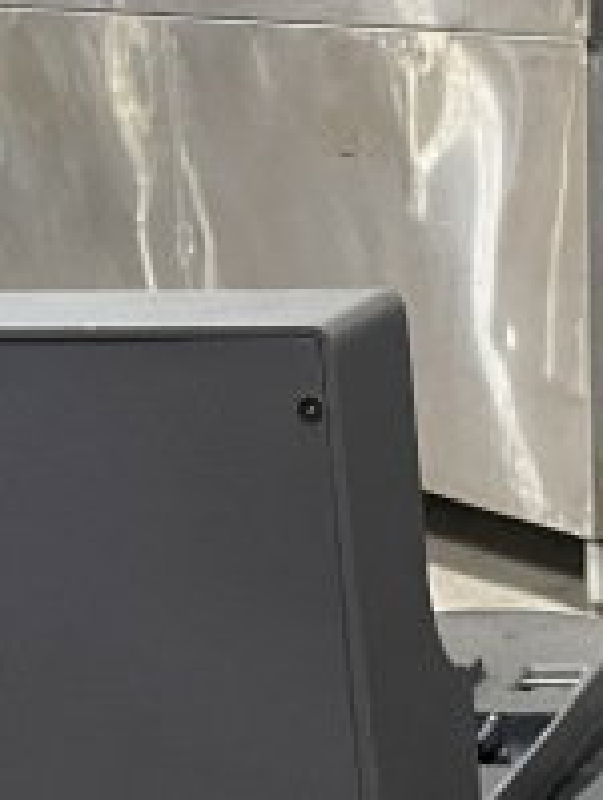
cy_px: 1341
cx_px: 583
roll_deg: +1.5
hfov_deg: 13.8
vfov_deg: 16.2
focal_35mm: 106
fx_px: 2454
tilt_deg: -28.4
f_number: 1.6
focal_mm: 4.2
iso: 500
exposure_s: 1/60
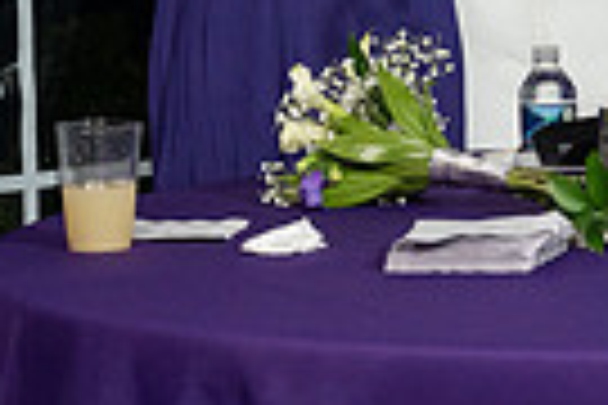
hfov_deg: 10.8
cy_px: -268
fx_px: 3192
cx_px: 538
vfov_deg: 7.1
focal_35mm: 189
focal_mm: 44
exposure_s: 1/200
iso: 1600
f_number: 5.6
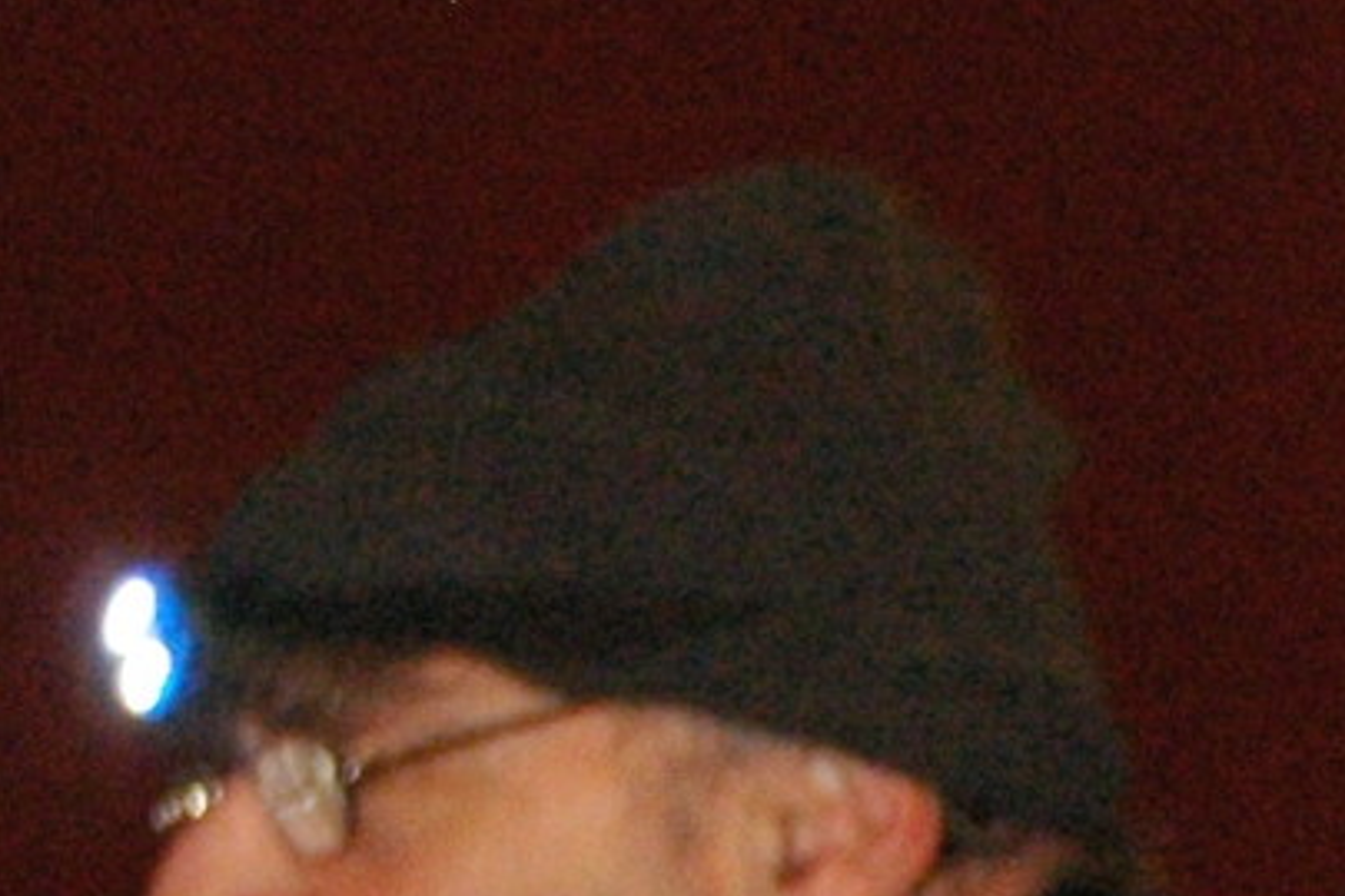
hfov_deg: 9.1
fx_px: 8294
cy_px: 896
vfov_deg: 6.2
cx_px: 1810
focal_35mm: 222
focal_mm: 24
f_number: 3.3
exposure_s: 1/15
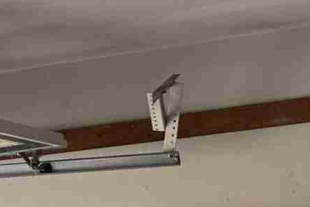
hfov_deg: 10.8
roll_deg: +2.7
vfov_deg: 8.7
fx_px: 1352
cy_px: 174
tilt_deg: +5.8
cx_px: -468
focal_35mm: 157
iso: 80
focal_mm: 5.96
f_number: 1.6
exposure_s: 1/121
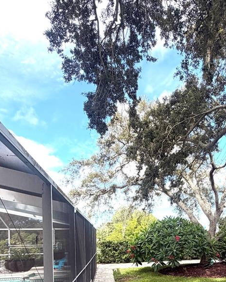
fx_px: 234
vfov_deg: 55.6
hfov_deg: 50.1
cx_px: 160
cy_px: 243
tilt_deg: -4.5
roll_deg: +2.1
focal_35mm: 28
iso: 50
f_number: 2.2
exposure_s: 1/502
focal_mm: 2.22
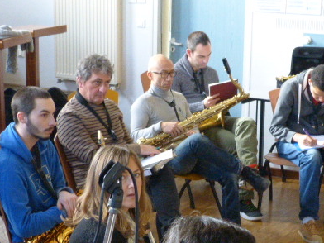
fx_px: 870
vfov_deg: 15.9
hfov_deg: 21.1
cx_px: 188
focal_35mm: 93
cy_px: 164
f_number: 3.2
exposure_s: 1/100
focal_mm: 10.2
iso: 800
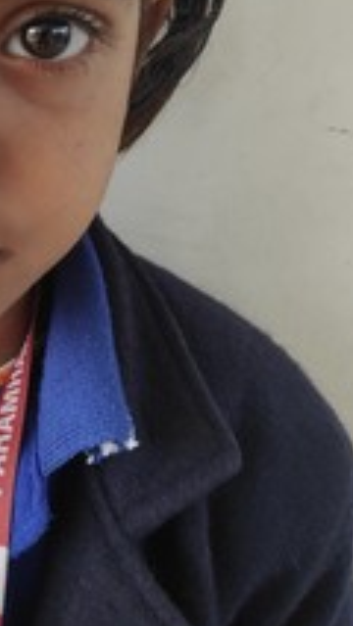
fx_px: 681
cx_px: -56
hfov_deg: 26.3
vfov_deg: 46.7
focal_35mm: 41
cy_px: 123
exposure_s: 1/100
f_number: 1.9
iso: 101
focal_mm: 3.94
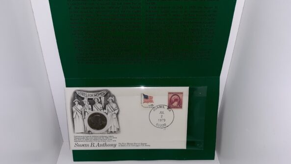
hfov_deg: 62.6
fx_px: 239
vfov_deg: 37.8
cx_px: 147
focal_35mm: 31
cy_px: 85
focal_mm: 3.7
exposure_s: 1/154
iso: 40
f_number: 1.7
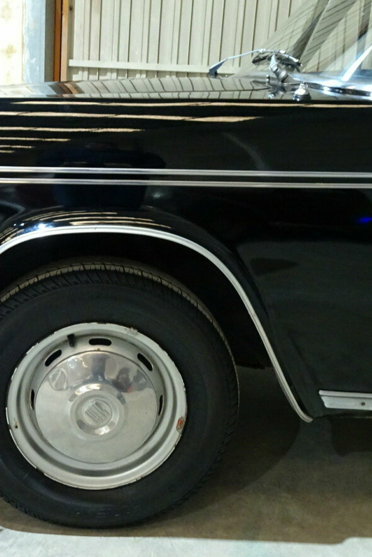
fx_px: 697
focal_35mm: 45
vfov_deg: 43.6
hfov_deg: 29.6
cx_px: 111
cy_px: 277
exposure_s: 1/5
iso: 800
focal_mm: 5.43
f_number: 4
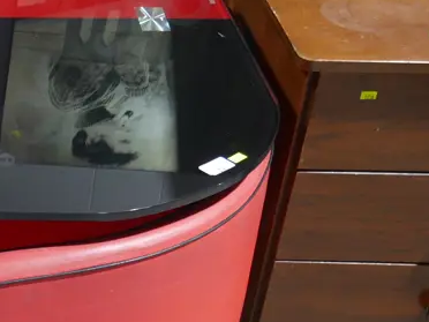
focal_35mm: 77
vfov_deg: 19.1
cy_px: 219
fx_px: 954
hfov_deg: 22.9
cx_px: -111
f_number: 3.5
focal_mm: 14
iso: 640
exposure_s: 1/60
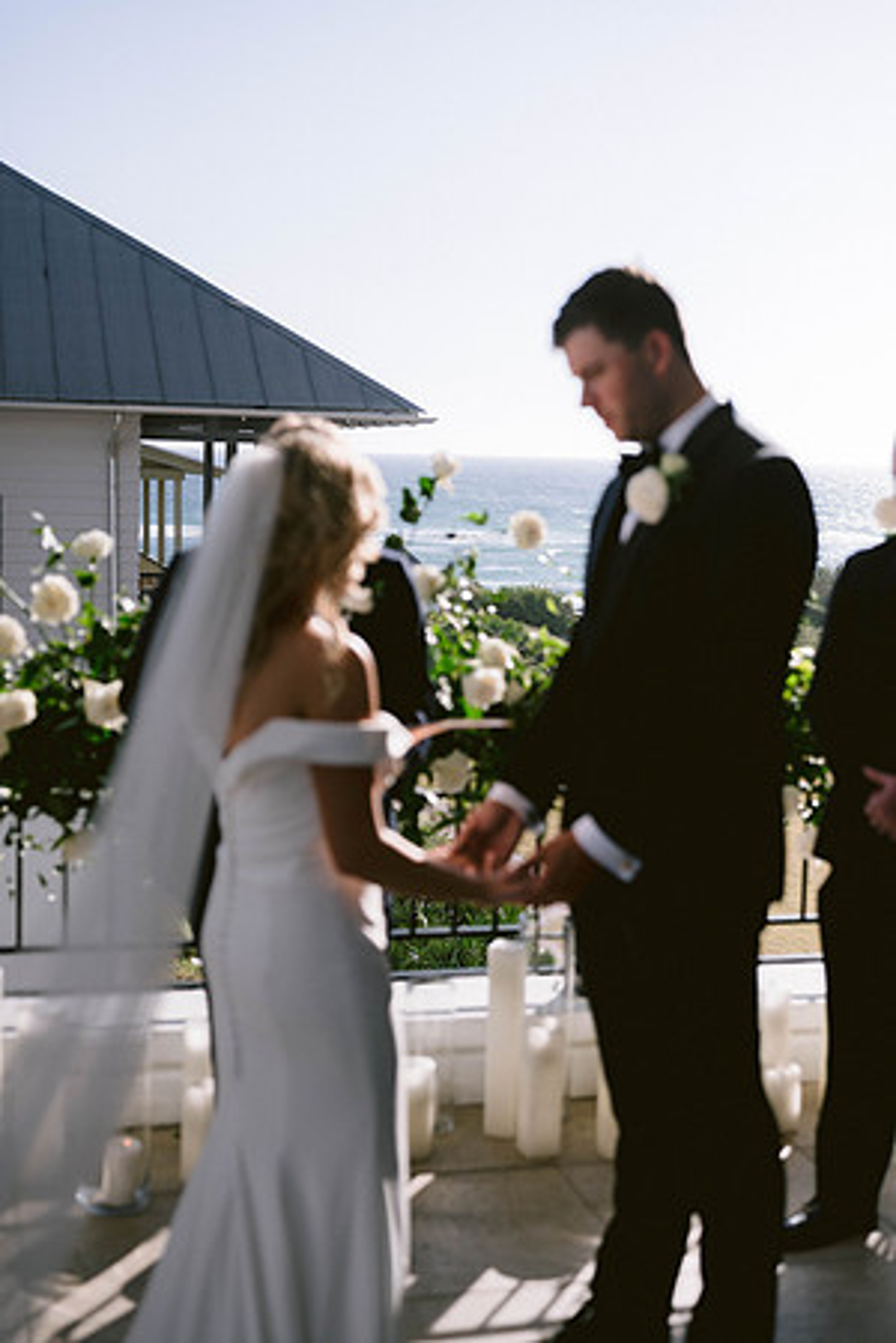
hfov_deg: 27.0
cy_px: 672
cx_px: 448
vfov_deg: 39.6
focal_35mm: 50
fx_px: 1867
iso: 200
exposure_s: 1/8000
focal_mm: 50
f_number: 2.8
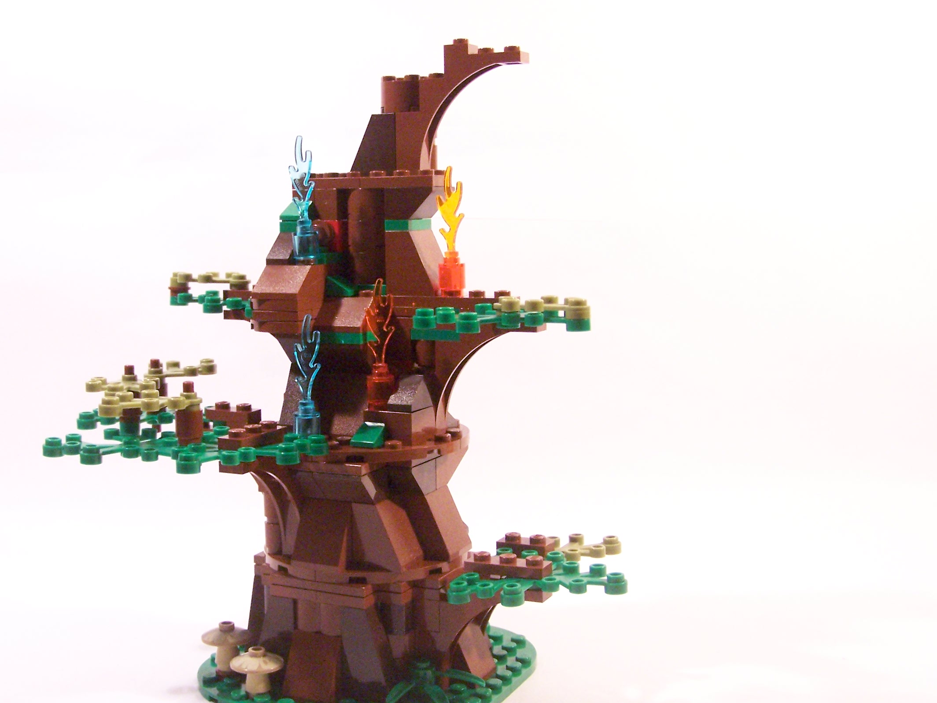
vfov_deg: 31.5
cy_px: 360
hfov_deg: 41.1
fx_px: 1245
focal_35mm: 46
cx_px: 380
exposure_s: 1/30
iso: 400
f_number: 3.6
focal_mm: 6.3
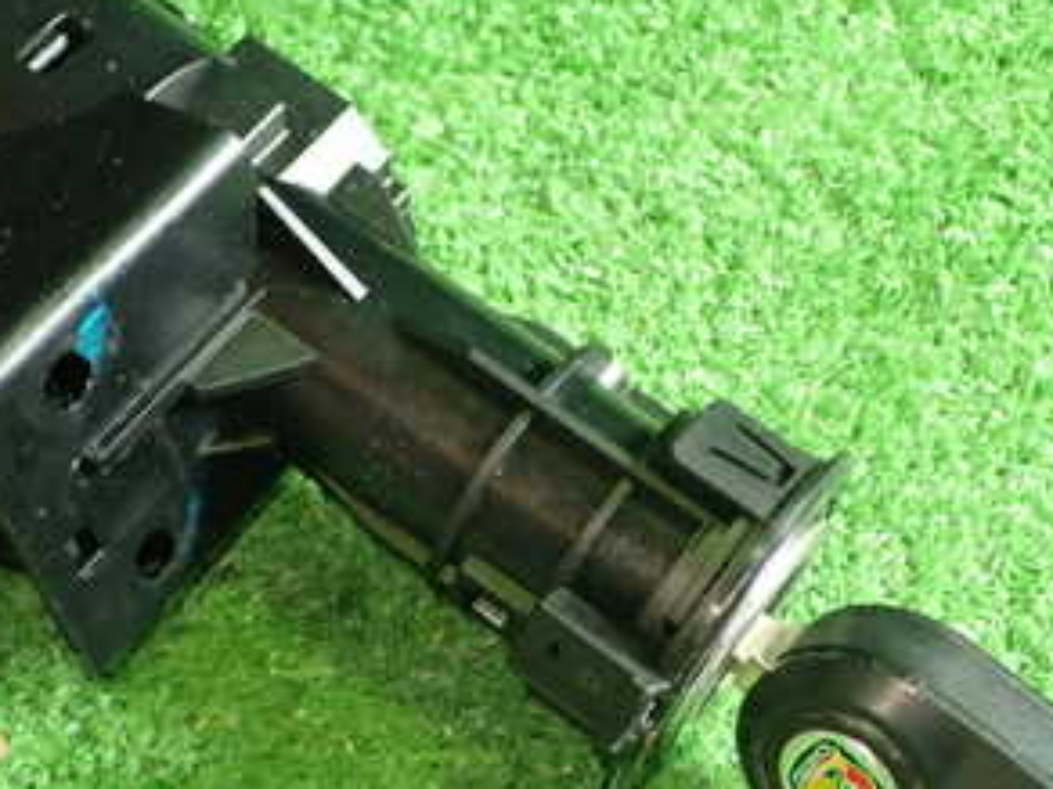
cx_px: 516
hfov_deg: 25.0
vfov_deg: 18.9
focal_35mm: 78
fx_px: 2373
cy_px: 508
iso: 400
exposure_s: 1/40
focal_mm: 6.83
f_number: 2.7
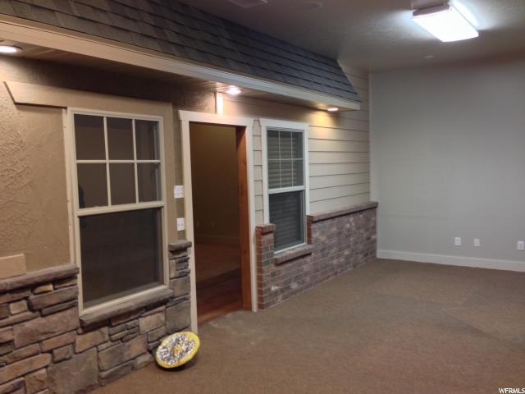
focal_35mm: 33
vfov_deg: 42.9
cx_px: 262
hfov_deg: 55.4
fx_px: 500
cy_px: 197
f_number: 2.4
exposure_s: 1/20
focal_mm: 4.12
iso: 160
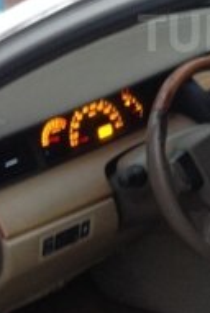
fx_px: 776
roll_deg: -3.6
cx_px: 264
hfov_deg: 14.8
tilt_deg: -12.8
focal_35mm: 89
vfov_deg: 22.3
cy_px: 33
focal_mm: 4.12
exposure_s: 1/20
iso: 125
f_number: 2.4
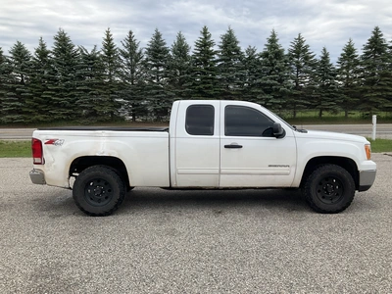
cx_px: 196
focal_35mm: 29
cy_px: 147
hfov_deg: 61.7
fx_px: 328
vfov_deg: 48.2
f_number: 1.8
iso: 25
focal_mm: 3
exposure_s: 1/739
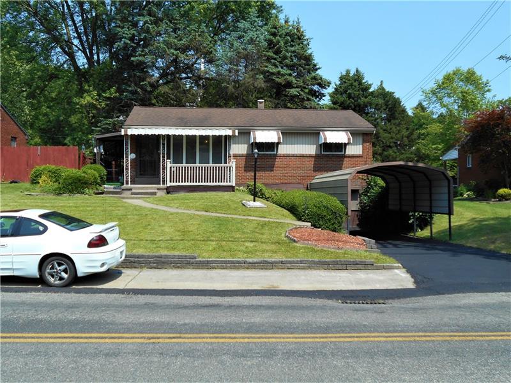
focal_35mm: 37
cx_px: 256
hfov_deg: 50.1
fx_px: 546
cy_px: 192
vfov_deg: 38.7
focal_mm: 6.7
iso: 80
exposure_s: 1/640
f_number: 3.9
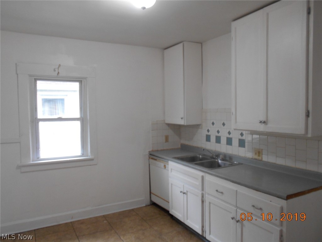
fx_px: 242
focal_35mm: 26
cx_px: 161
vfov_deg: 53.1
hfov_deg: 67.3
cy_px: 121
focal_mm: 4.6
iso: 220
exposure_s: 1/30
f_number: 3.2
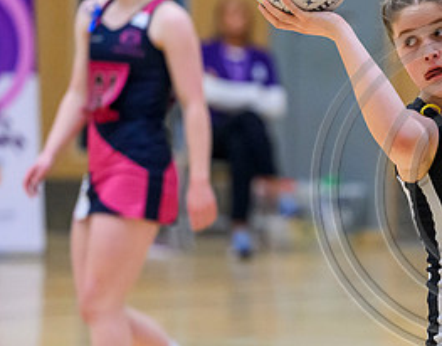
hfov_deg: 3.5
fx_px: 7149
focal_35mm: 551
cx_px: 512
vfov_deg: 2.8
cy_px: 136
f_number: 3.5
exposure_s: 1/1000
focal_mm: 200
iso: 6400
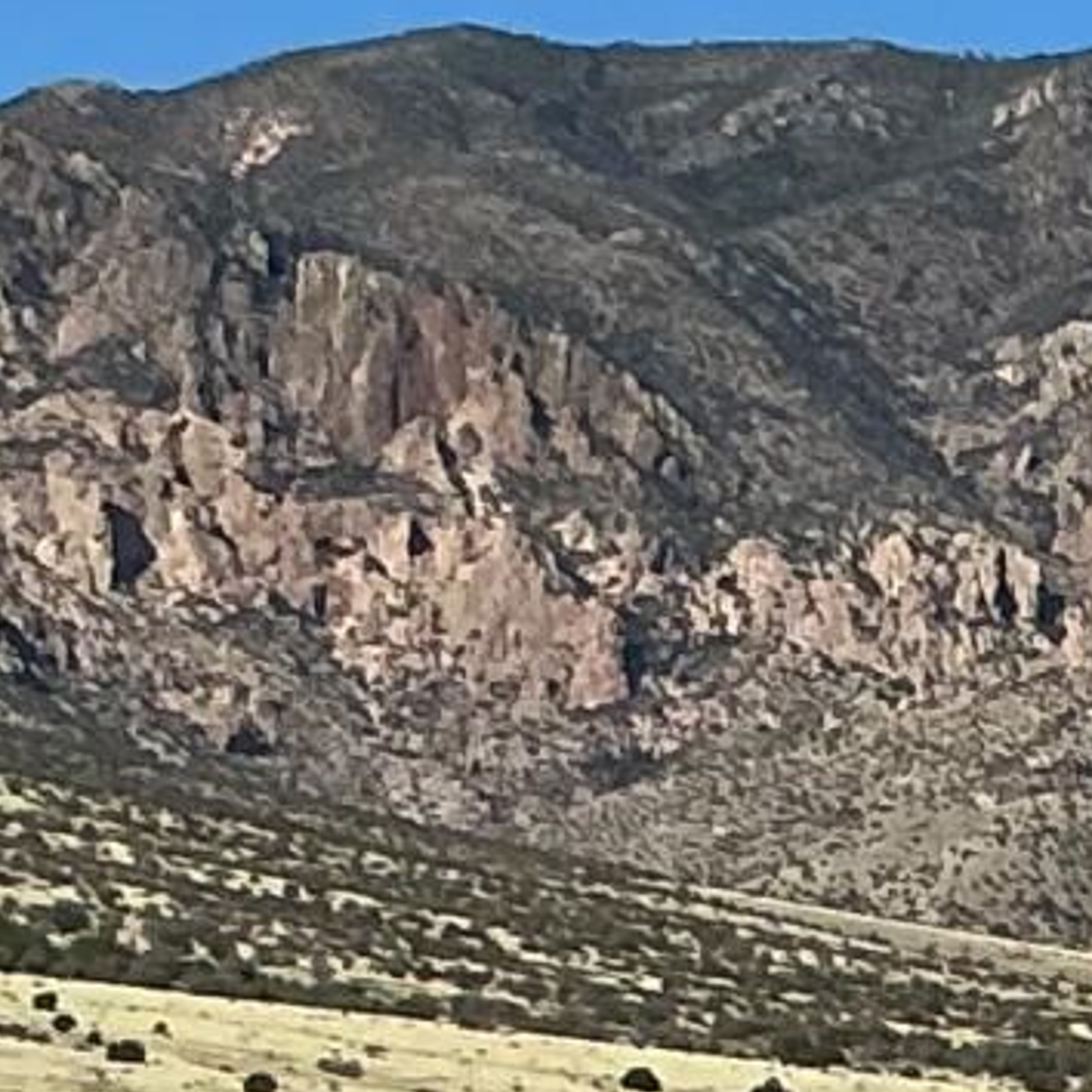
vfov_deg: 7.9
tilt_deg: -0.9
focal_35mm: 217
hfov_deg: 6.9
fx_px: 7745
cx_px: 3785
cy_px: 1632
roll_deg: -0.2
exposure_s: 1/2667
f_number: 1.8
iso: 25
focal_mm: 3
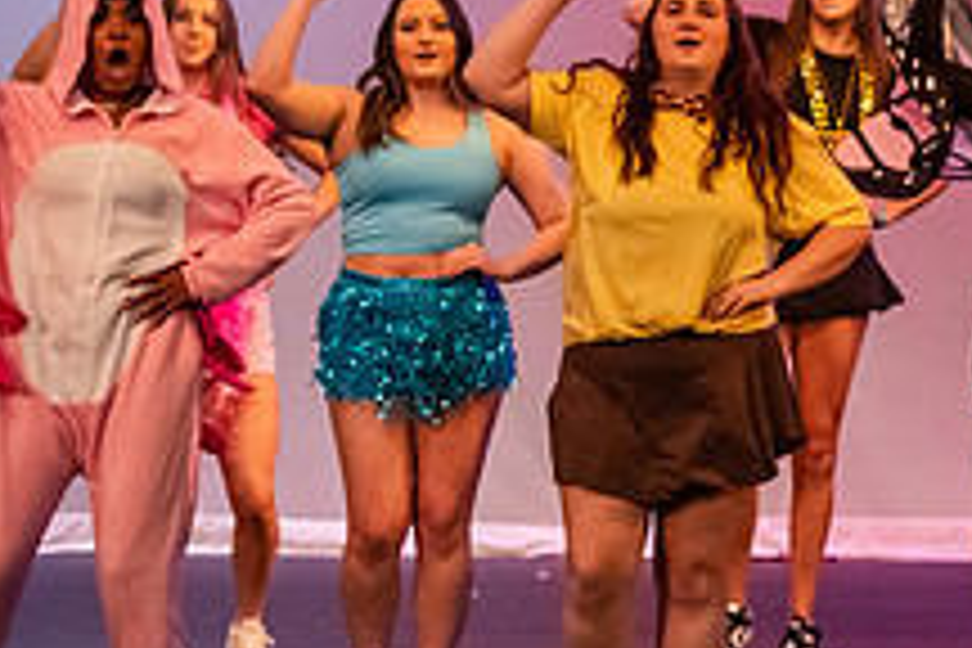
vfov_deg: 4.6
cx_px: 1292
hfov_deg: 6.9
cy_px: 65
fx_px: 7991
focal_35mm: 296
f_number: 3.5
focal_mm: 110
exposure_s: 1/320
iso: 4000
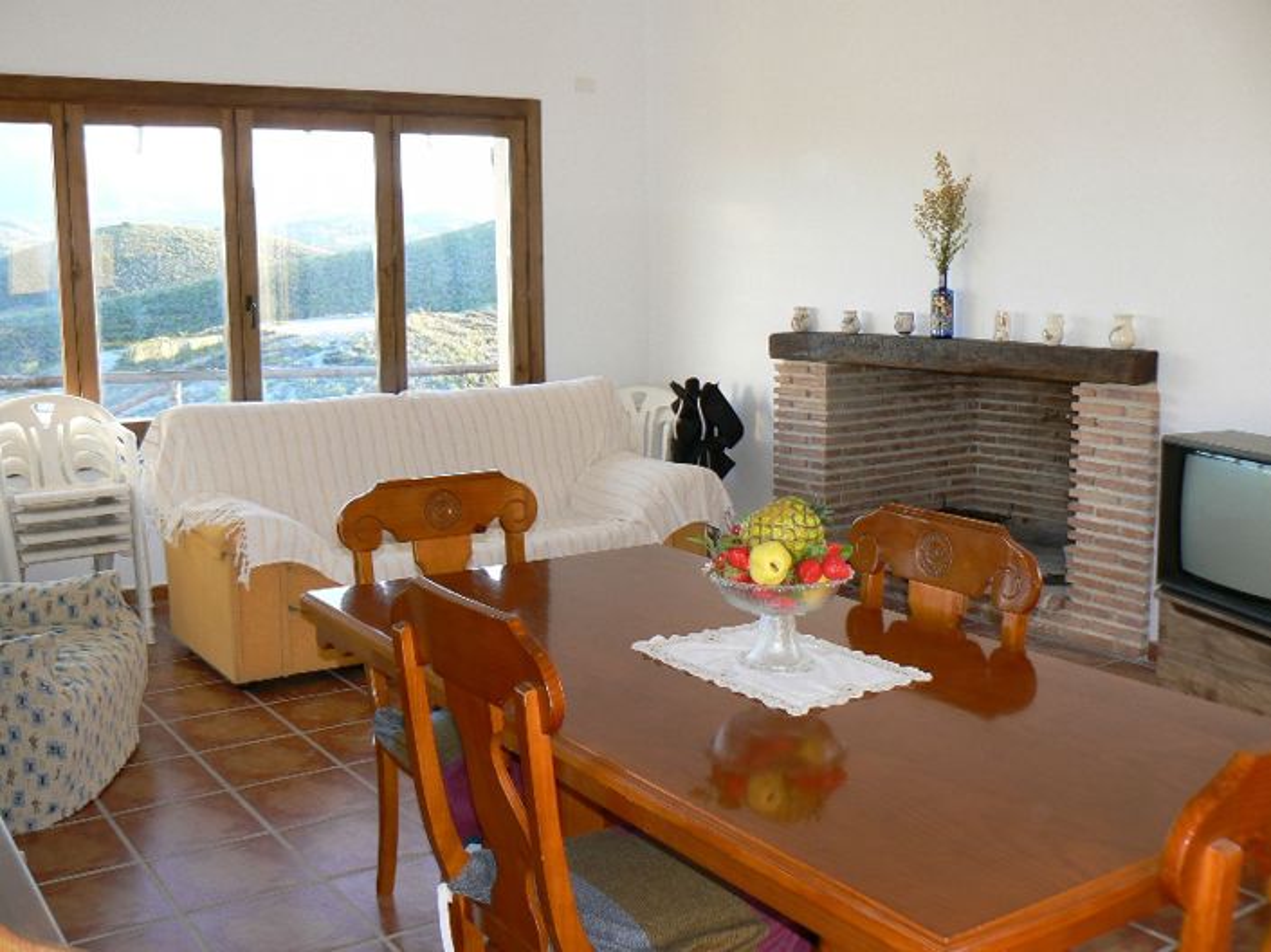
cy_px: 476
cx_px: 636
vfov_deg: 39.6
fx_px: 1321
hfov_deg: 51.4
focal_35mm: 36
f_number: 2.8
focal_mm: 6
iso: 80
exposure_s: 1/40
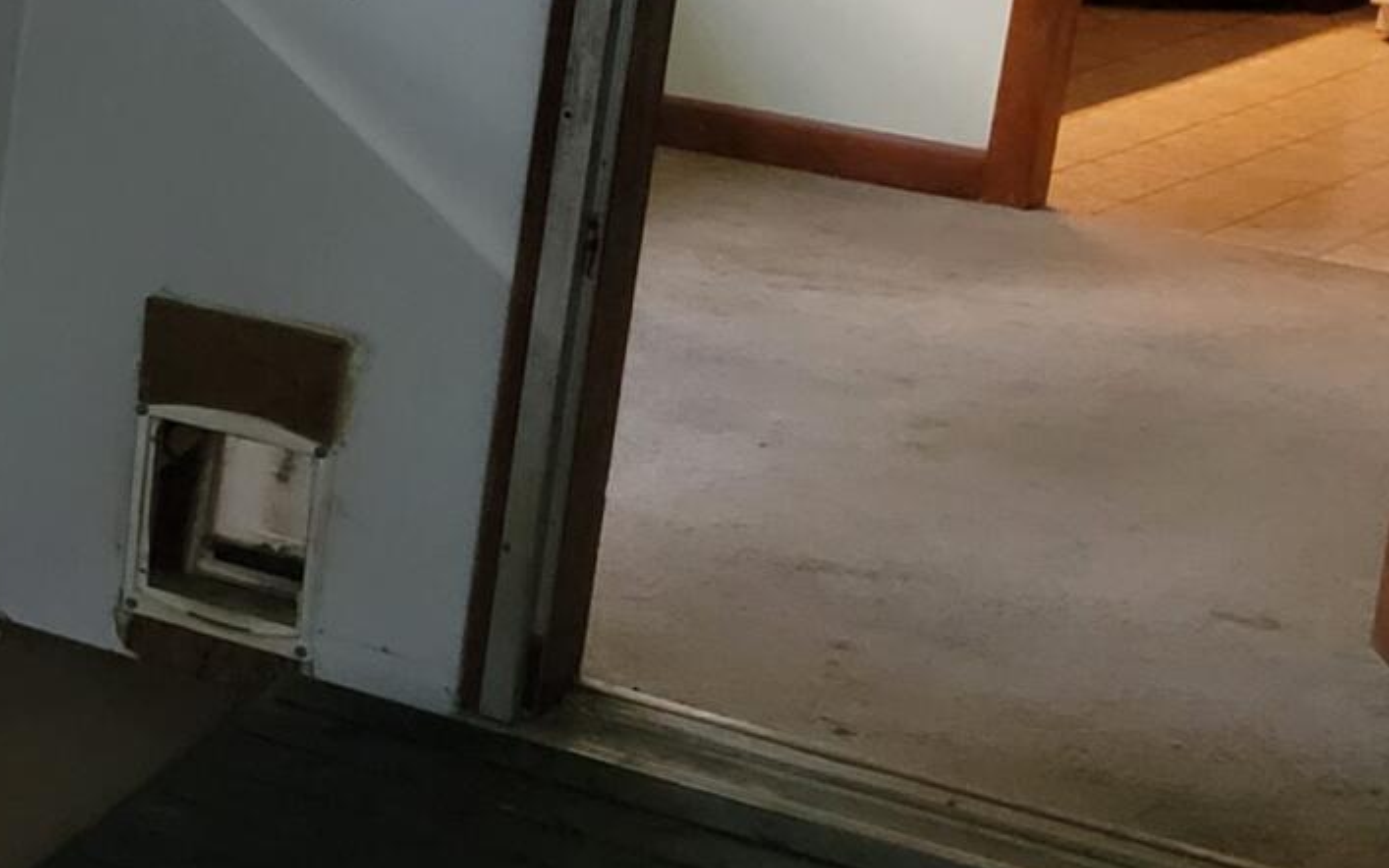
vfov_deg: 12.0
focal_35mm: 108
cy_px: 81
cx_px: -1477
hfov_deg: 15.2
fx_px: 4089
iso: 800
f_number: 1.8
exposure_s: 1/24
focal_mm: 6.7
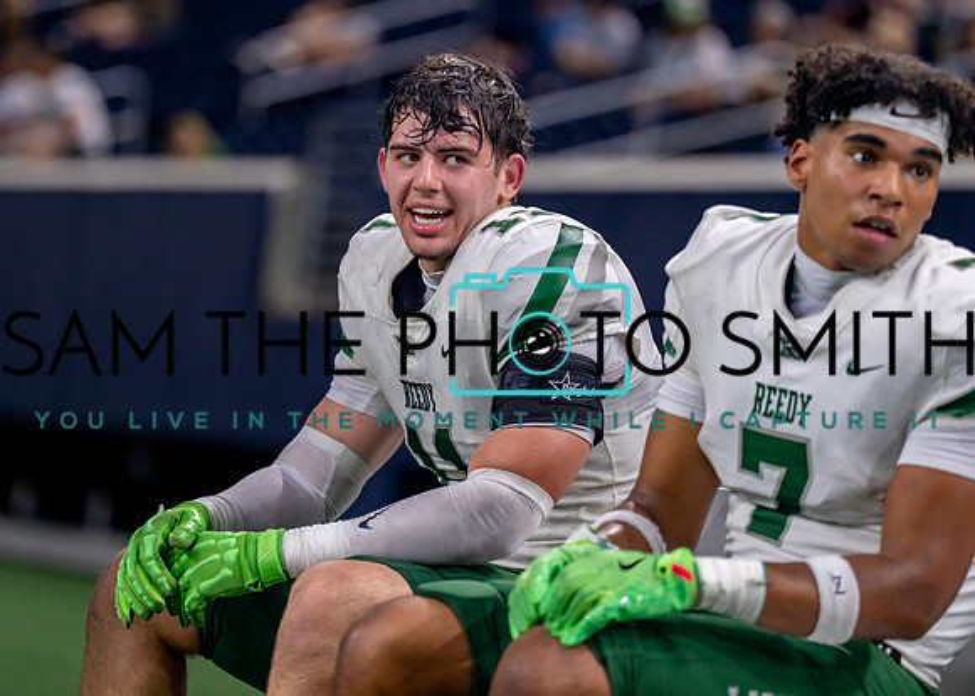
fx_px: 5623
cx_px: 425
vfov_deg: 7.1
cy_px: 313
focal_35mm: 203
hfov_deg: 9.9
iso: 1600
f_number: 2.8
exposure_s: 1/1000
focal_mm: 173
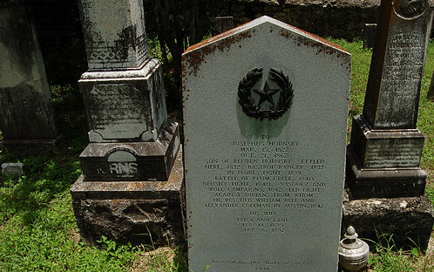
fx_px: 379
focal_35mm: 32
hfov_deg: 59.5
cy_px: 153
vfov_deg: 39.4
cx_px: 236
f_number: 20
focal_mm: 18
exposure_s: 1/200
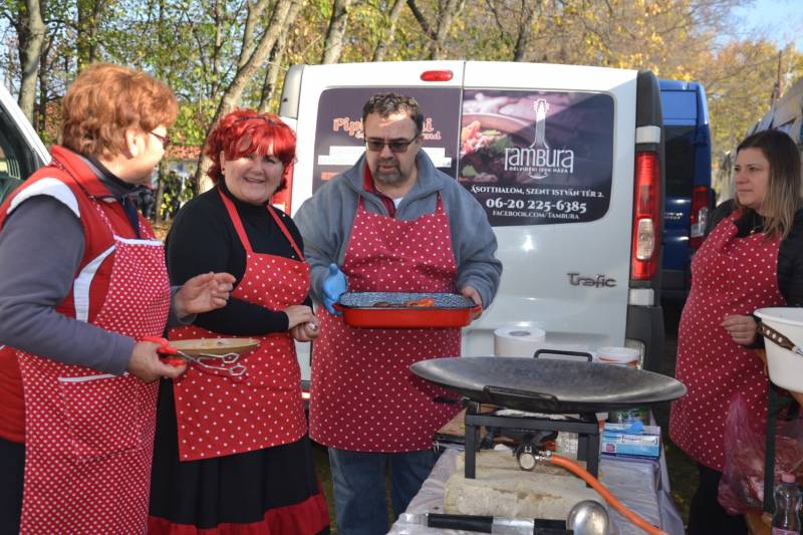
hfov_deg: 41.1
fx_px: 1070
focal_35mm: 48
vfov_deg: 28.1
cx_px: 402
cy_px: 268
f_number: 4.2
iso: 100
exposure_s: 1/200
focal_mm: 32
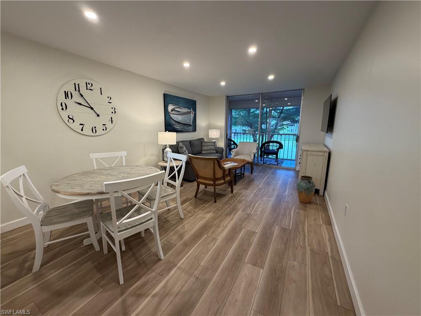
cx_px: 210
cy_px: 158
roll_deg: -0.2
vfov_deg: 85.7
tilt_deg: -10.8
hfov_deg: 102.1
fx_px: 170
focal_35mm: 14
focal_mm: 2.22
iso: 250
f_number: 2.2
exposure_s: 1/120
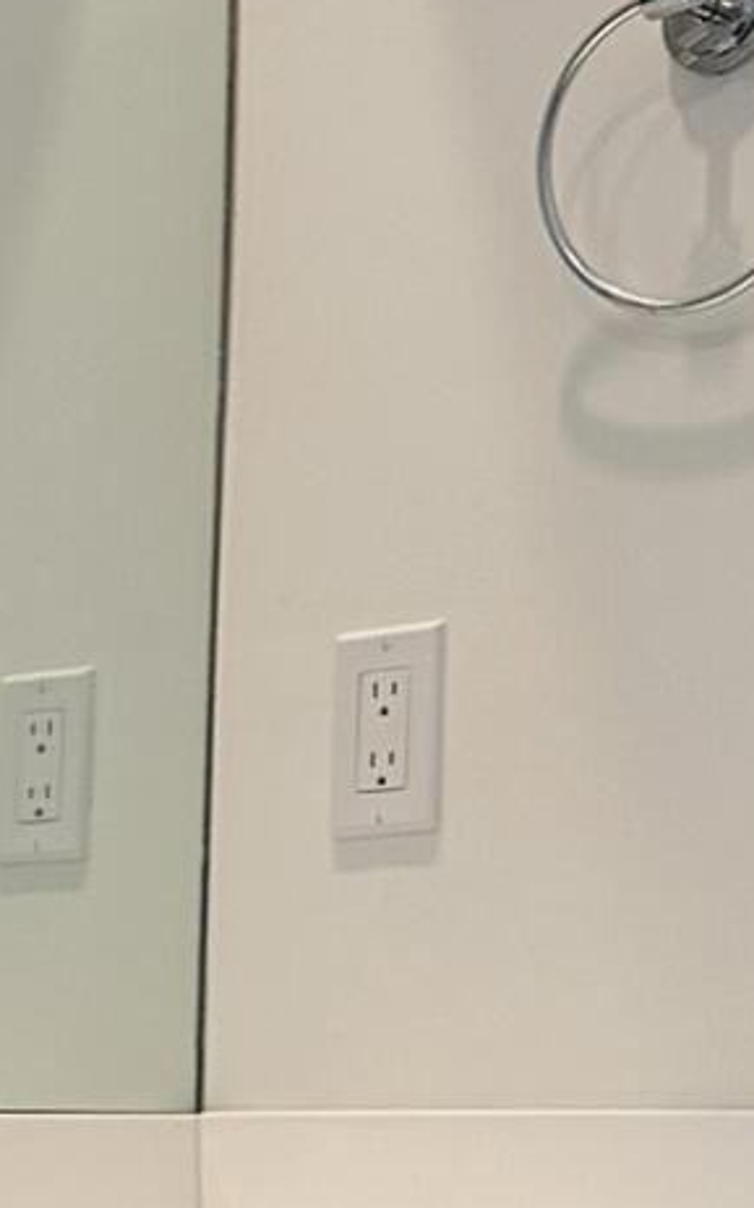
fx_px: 3620
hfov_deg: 11.1
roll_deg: -1.2
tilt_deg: -5.1
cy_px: 1445
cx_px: -597
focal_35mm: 110
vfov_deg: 18.0
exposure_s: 1/120
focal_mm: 6.86
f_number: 1.78
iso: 160
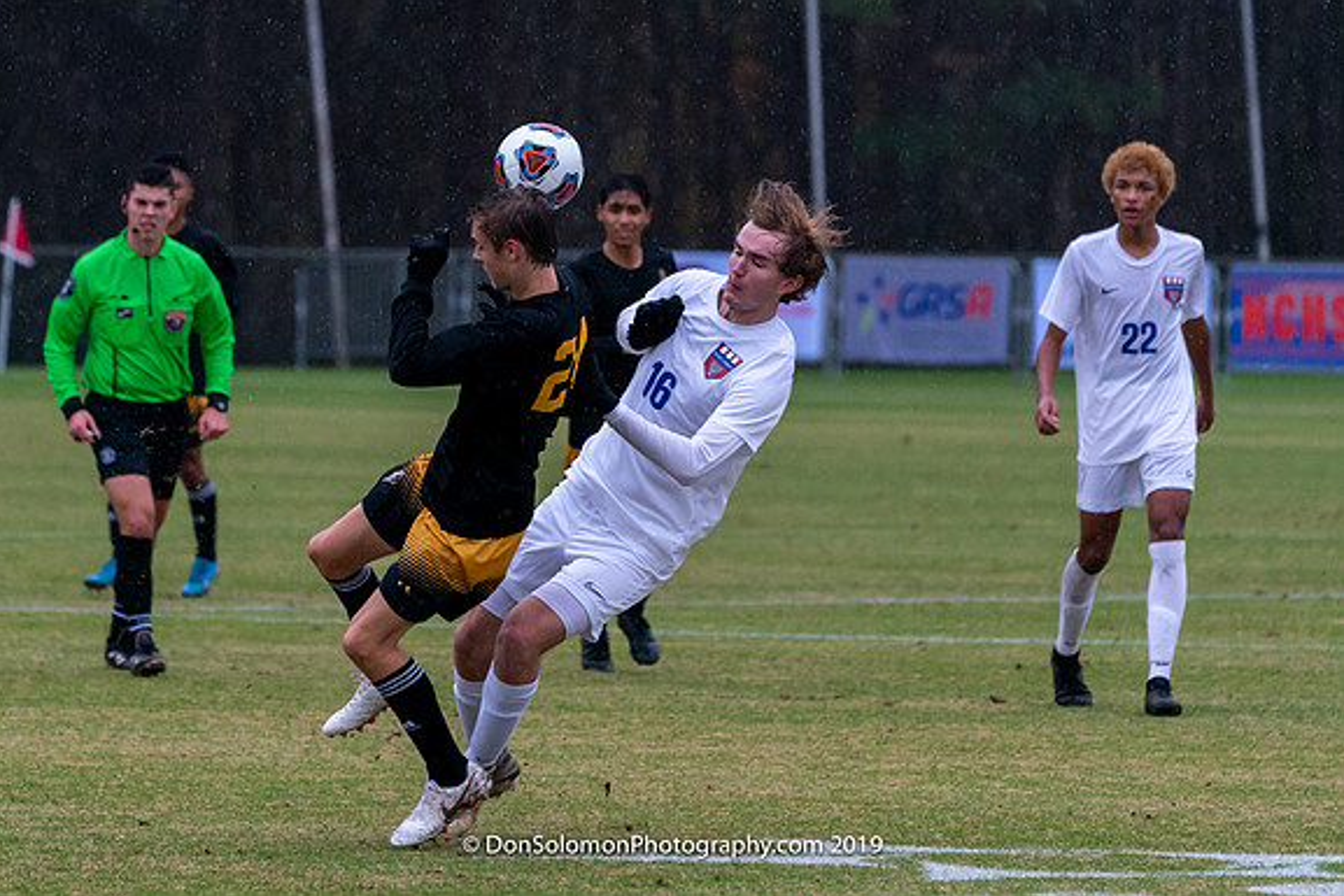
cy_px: 385
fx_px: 13816
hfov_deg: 5.6
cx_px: 582
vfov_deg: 3.7
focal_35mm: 370
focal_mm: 241
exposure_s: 1/1000
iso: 2500
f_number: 5.6
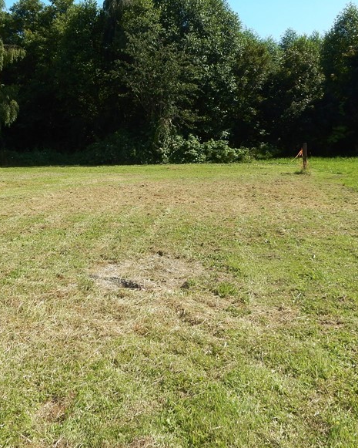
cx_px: 130
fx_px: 569
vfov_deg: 42.5
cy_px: 160
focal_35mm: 43
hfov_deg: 34.7
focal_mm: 4.5
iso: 125
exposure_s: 1/800
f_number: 3.7
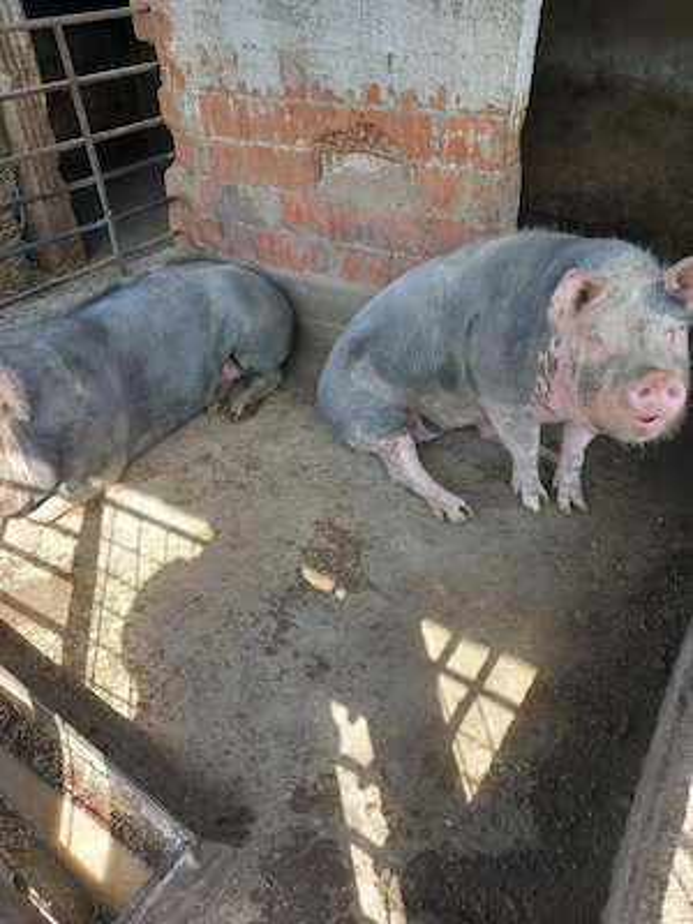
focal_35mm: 27
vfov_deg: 65.3
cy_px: 462
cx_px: 346
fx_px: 721
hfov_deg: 51.4
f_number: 1.8
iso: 32
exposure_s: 1/100
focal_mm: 4
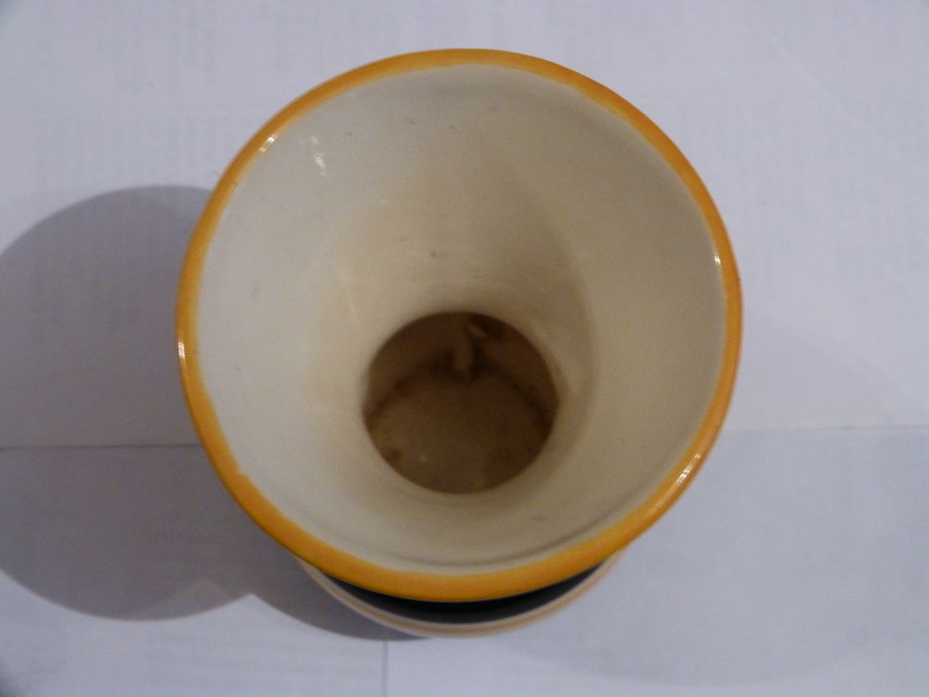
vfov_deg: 22.9
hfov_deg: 30.3
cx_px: 464
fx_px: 1718
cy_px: 348
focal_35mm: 64
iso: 500
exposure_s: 1/15
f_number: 3.3
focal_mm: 11.6
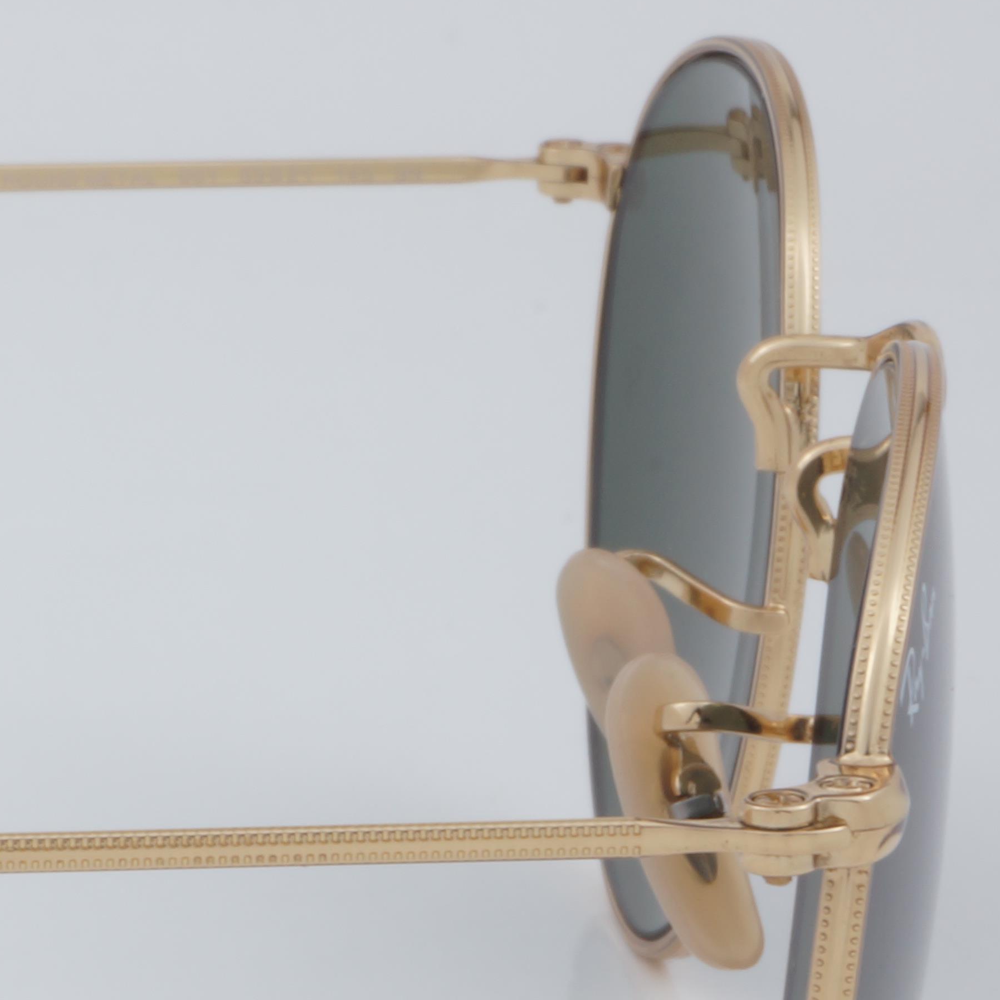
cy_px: 840
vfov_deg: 8.2
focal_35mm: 213
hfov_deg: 8.0
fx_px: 6962
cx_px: -669
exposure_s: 1/3
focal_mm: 50
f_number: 32
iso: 100
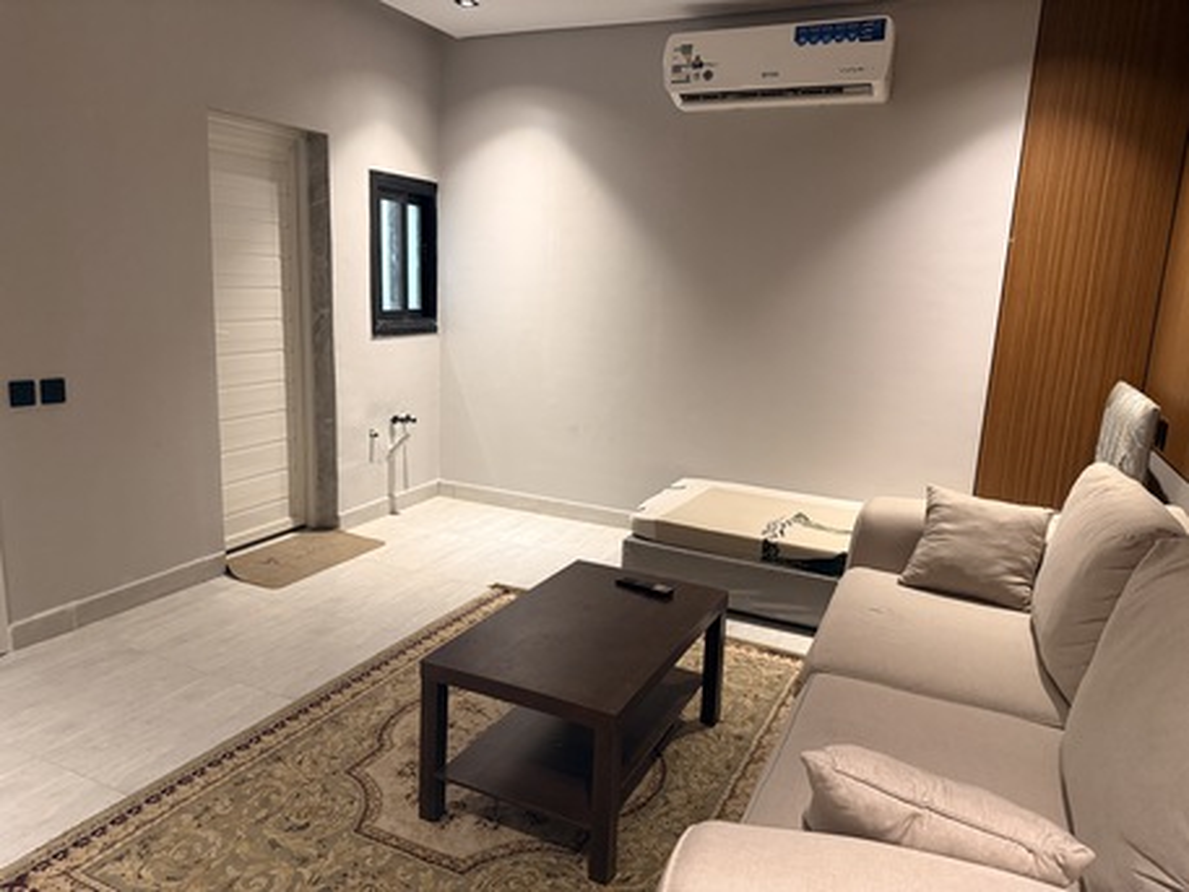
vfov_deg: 56.8
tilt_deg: -10.7
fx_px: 825
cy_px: 446
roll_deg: -2.0
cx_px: 594
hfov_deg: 71.6
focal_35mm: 24
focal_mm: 6.76
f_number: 1.78
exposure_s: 1/60
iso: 500
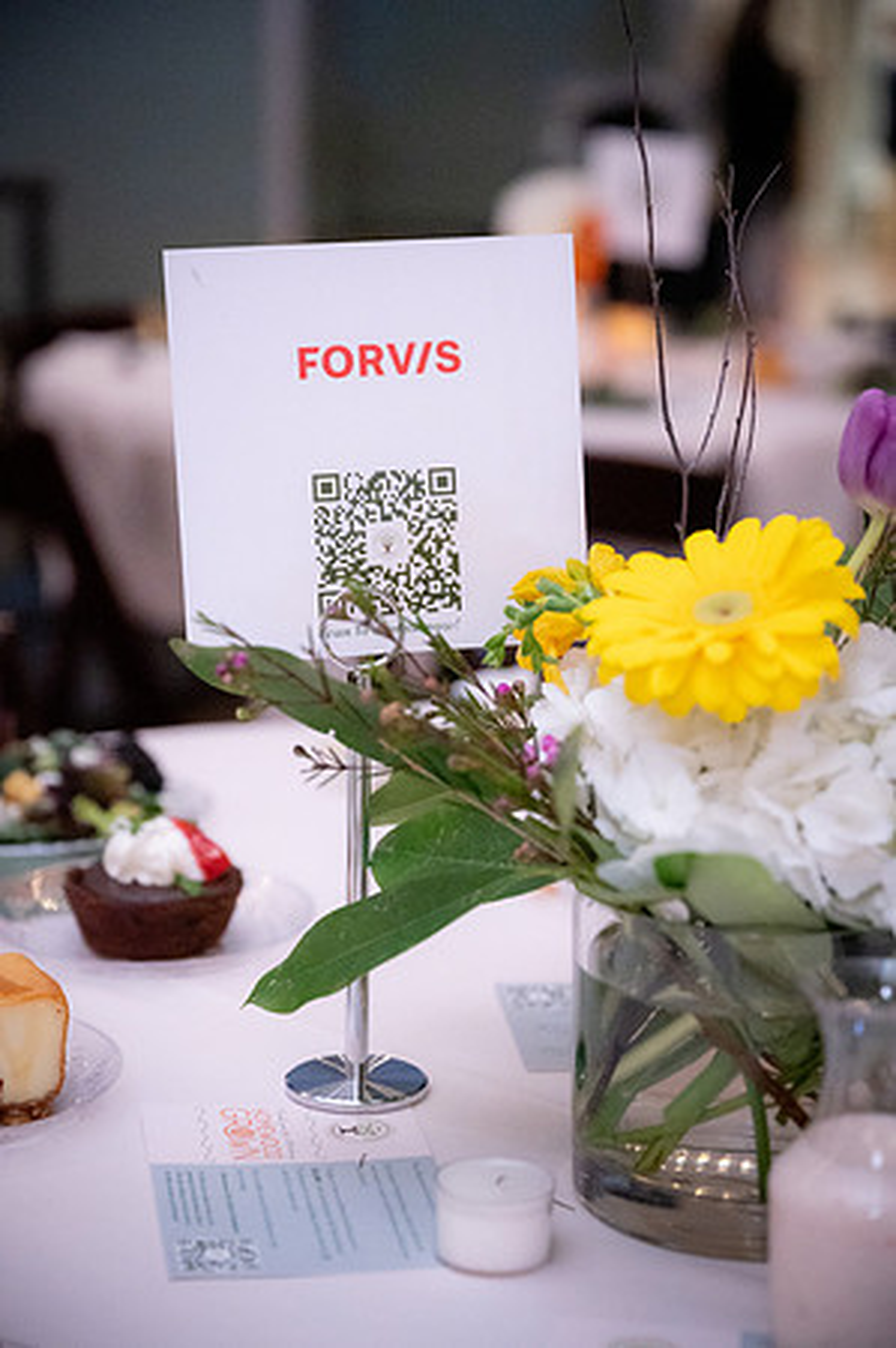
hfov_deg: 19.4
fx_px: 2619
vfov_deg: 28.9
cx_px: 448
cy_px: 674
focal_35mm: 70
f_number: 3.5
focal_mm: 70
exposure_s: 1/200
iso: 6400
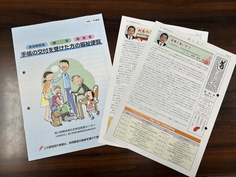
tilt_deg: -82.2
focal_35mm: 26
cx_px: 118
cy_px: 88
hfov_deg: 67.3
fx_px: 177
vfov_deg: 53.1
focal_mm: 5.7
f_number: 1.5
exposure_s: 1/120
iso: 40
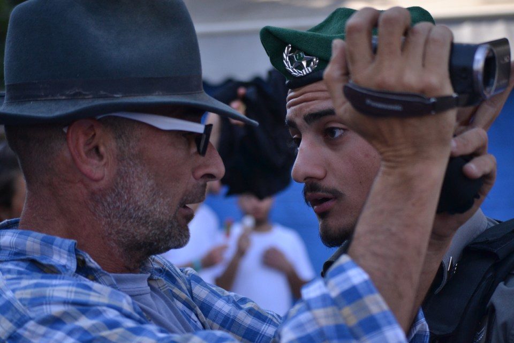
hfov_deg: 24.6
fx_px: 1178
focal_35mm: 82
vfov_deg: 16.6
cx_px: 257
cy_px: 172
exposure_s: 1/1600
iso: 800
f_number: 4
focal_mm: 55
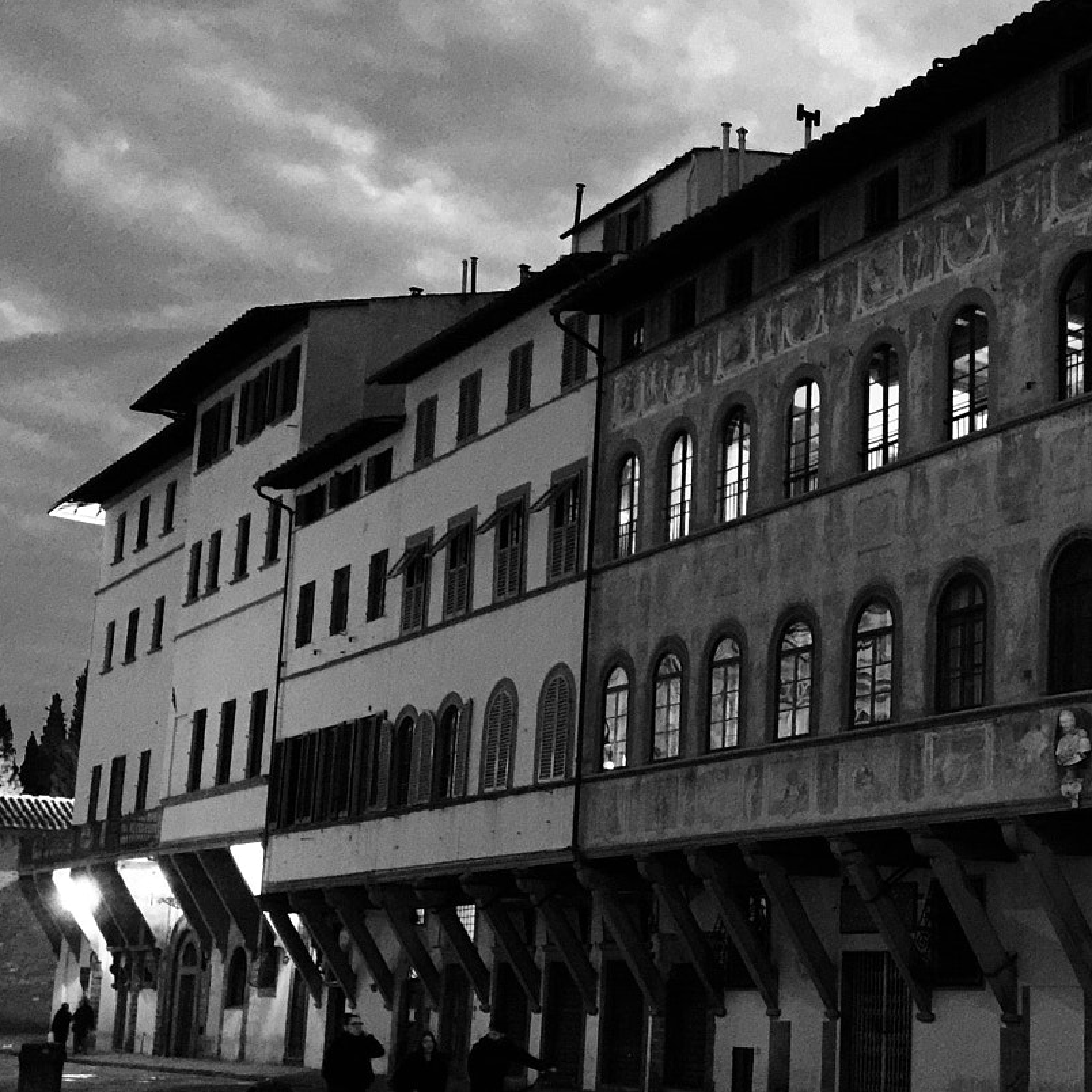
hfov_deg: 32.0
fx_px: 1820
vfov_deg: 33.3
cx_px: 952
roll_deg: -1.2
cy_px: 648
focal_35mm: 51
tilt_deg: +10.5
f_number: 2.2
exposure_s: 1/8
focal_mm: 4.15
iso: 200
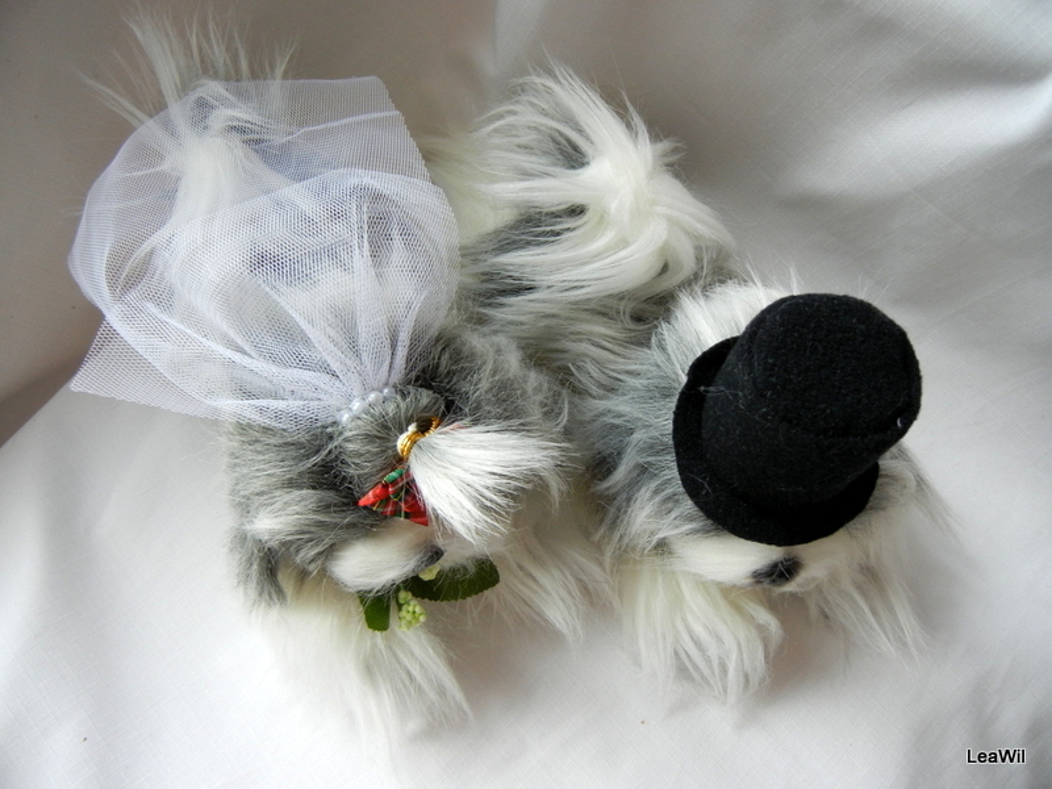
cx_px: 526
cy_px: 394
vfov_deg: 46.8
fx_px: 912
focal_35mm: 30
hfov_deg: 60.0
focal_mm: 5.4
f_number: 3.5
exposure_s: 1/30
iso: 178
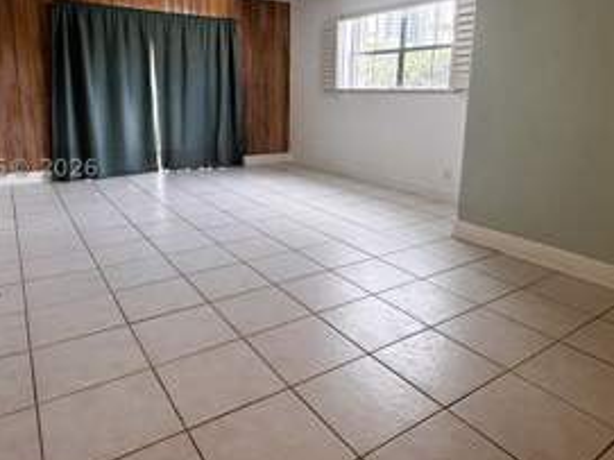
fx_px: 408
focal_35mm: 23
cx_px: 306
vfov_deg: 58.0
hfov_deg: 73.9
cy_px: 168
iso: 100
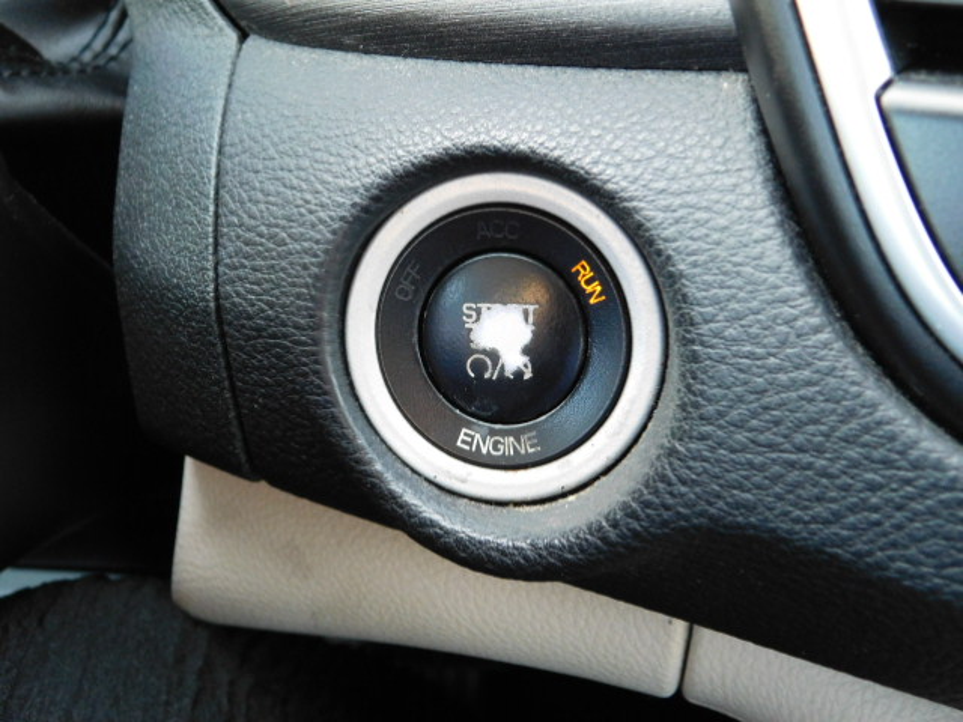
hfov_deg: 37.5
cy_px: 361
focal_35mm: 51
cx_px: 482
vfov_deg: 28.6
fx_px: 1419
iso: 360
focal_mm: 9
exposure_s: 1/30
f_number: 3.8
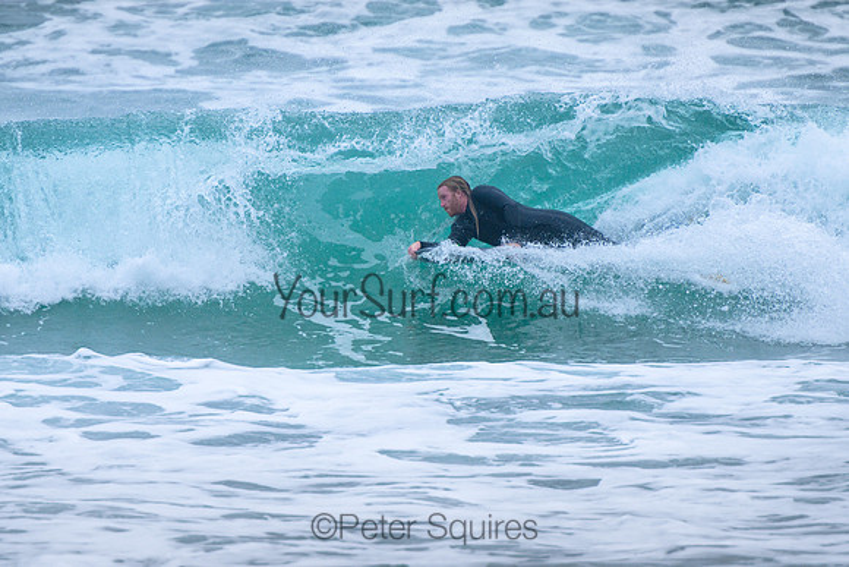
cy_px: 221
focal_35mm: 550
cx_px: 418
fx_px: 12977
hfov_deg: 3.7
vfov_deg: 2.5
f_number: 5.6
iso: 360
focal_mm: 400
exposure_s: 1/2000
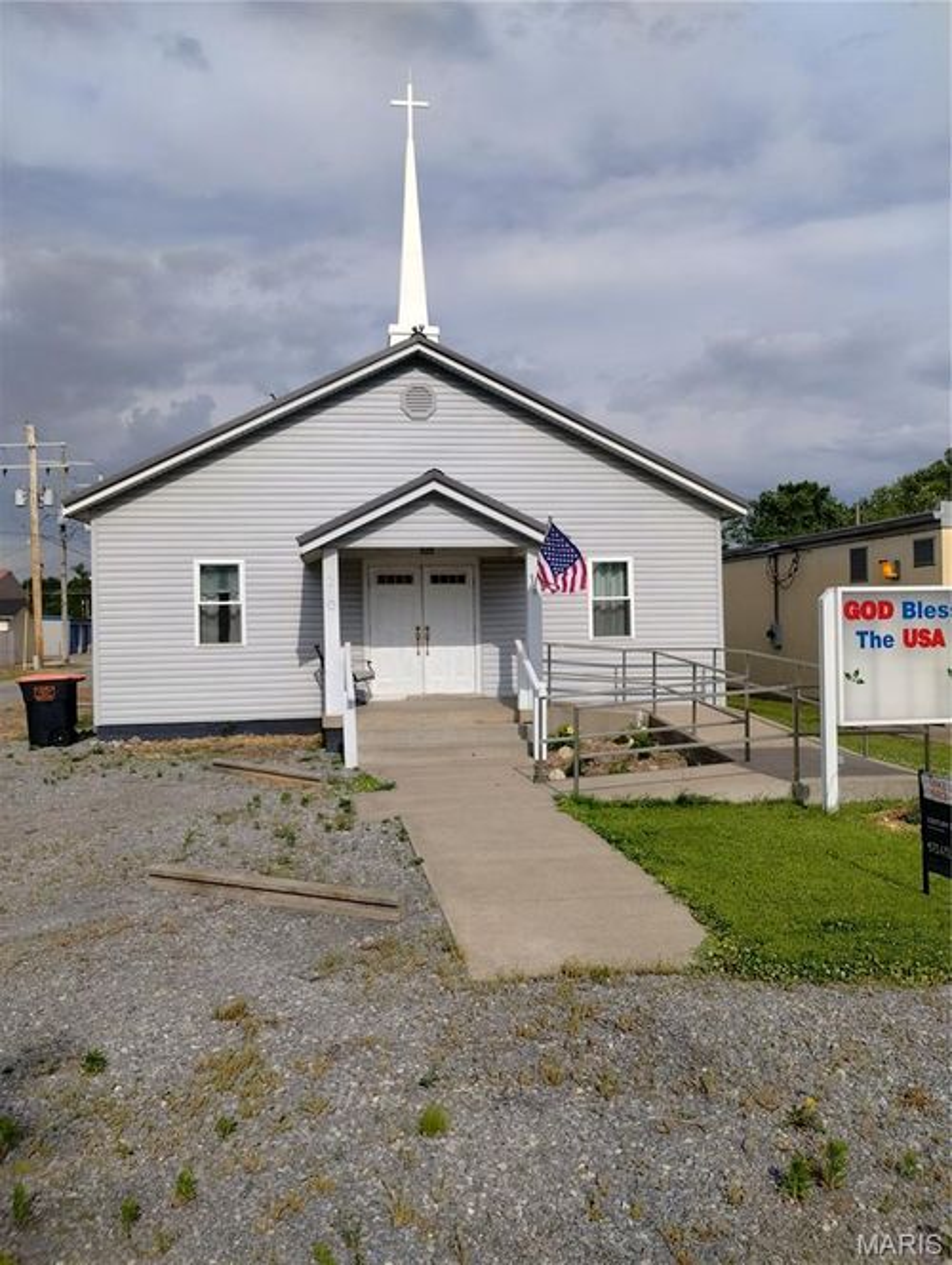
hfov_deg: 49.9
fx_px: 1024
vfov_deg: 63.4
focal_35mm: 28
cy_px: 632
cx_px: 476
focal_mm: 4.27
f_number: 1.8
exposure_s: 1/1244
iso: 100
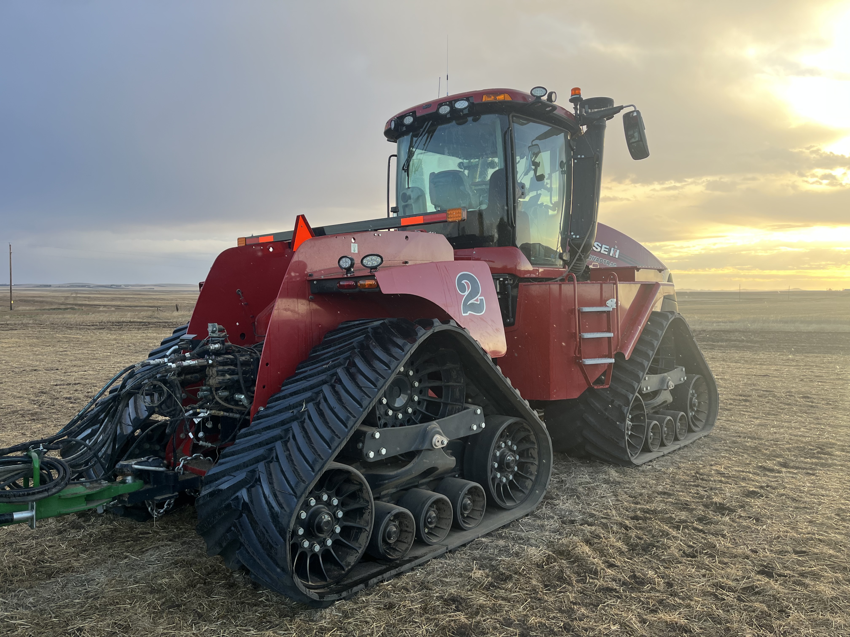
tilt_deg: -3.5
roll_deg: +1.3
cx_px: 425
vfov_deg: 53.1
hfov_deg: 67.3
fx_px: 638
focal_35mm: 26
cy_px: 318
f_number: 1.6
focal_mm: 5.1
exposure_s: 1/432
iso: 50
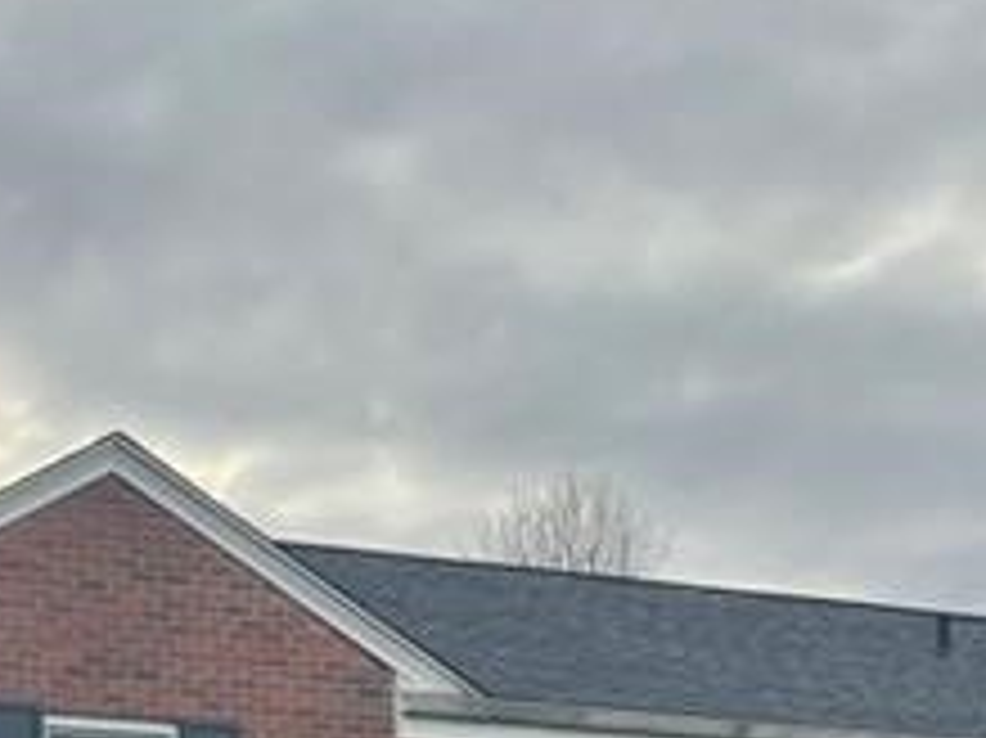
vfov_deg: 14.1
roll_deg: +0.5
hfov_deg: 19.4
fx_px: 2704
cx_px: -216
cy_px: 1246
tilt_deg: +0.6
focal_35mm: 95
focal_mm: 5.7
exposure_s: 1/365
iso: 50
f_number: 1.5
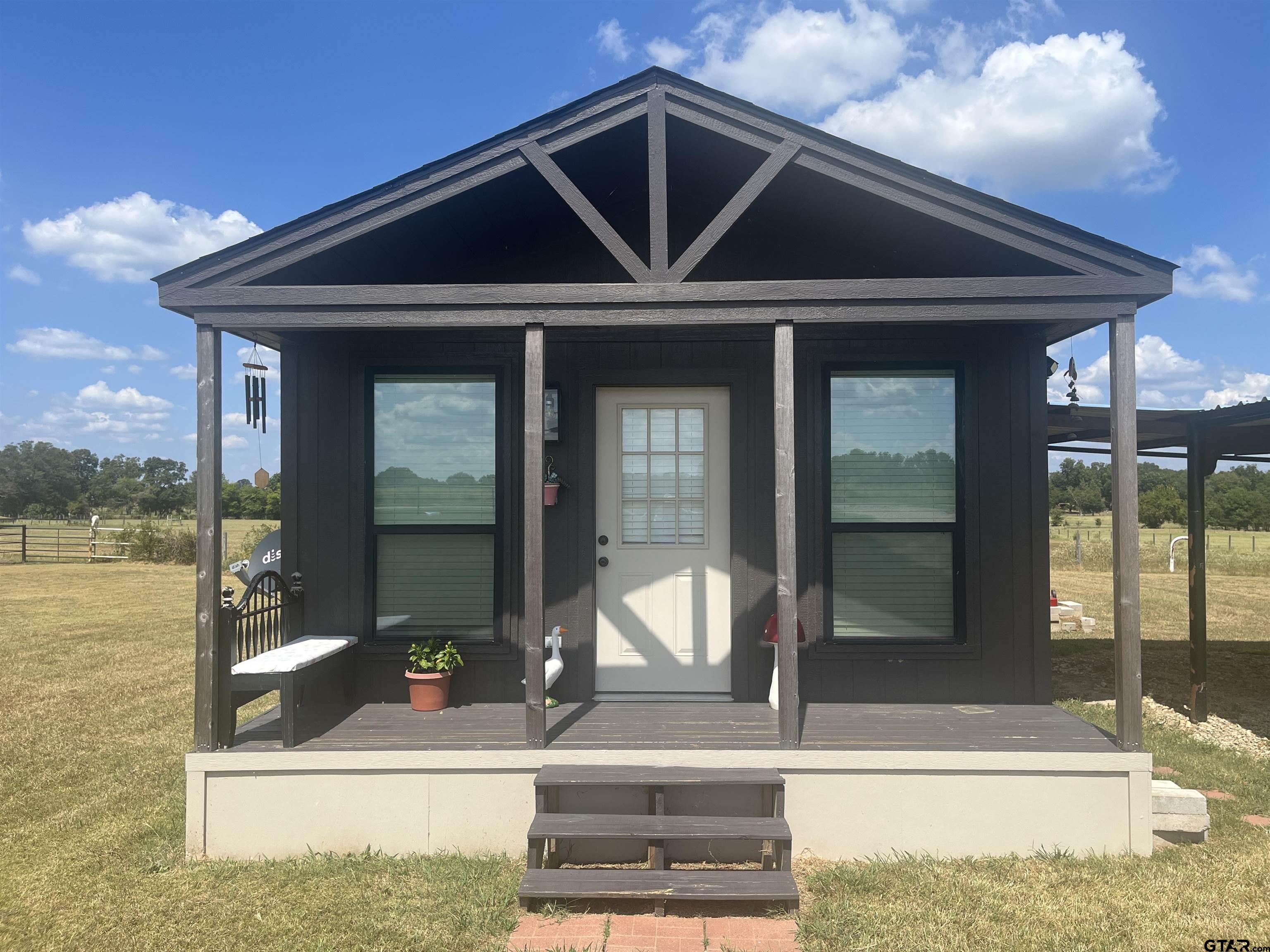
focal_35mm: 26
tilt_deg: +0.6
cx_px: 635
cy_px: 476
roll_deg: -0.5
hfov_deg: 67.3
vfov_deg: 53.1
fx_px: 954
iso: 50
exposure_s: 1/3049
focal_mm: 5.1
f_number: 1.6
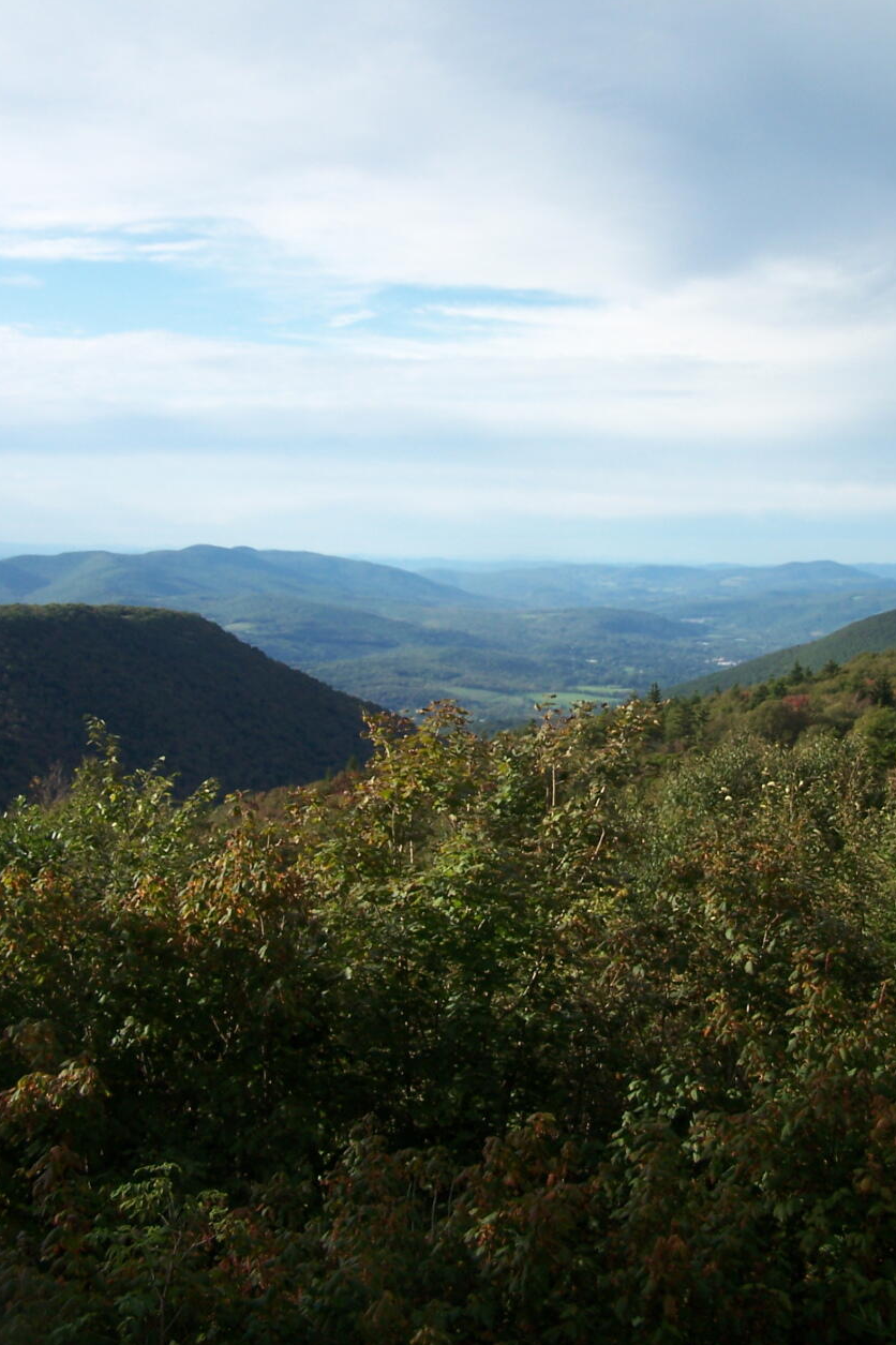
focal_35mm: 43
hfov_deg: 31.1
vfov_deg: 45.4
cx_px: 525
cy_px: 624
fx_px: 1606
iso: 80
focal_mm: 6.3
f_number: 2.8
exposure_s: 1/800
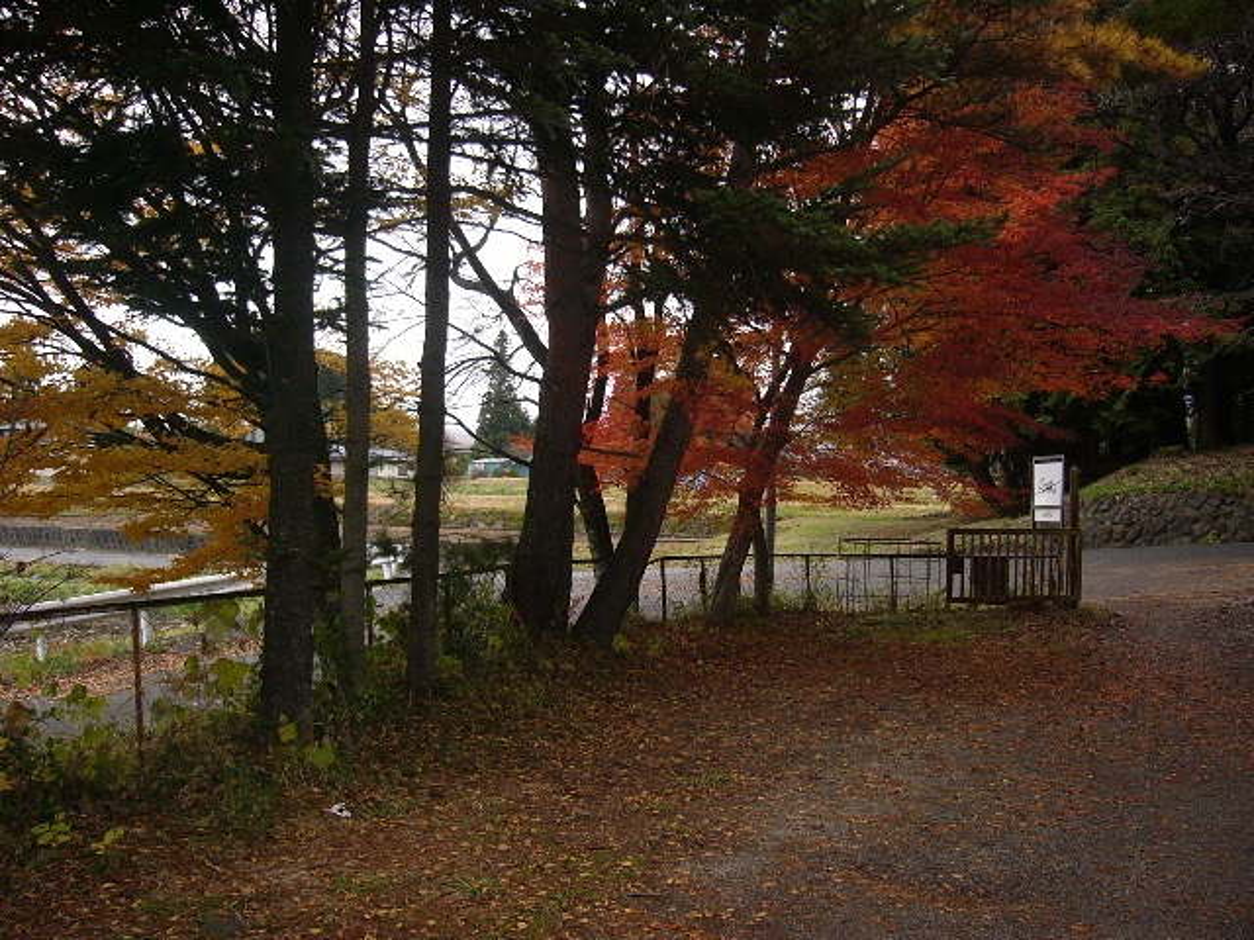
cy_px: 470
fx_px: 1268
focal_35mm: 35
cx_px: 627
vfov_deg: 40.7
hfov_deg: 52.6
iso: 100
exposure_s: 1/60
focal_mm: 5.8
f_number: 2.8
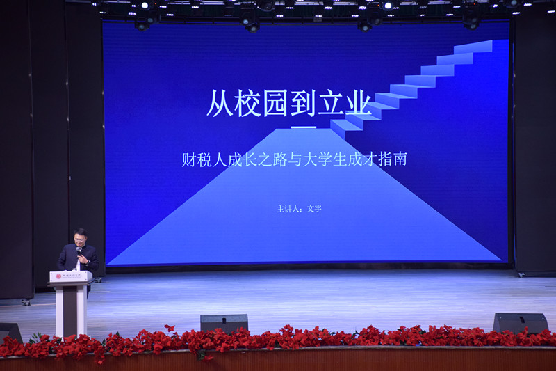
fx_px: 1158
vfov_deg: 18.2
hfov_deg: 27.0
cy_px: 186
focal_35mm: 75
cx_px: 278
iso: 1000
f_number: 5
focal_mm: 50
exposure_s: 1/100
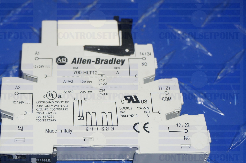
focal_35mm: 73
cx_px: 88
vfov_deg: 18.6
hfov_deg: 27.6
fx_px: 498
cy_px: 105
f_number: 5
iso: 125
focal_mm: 32
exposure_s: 1/60
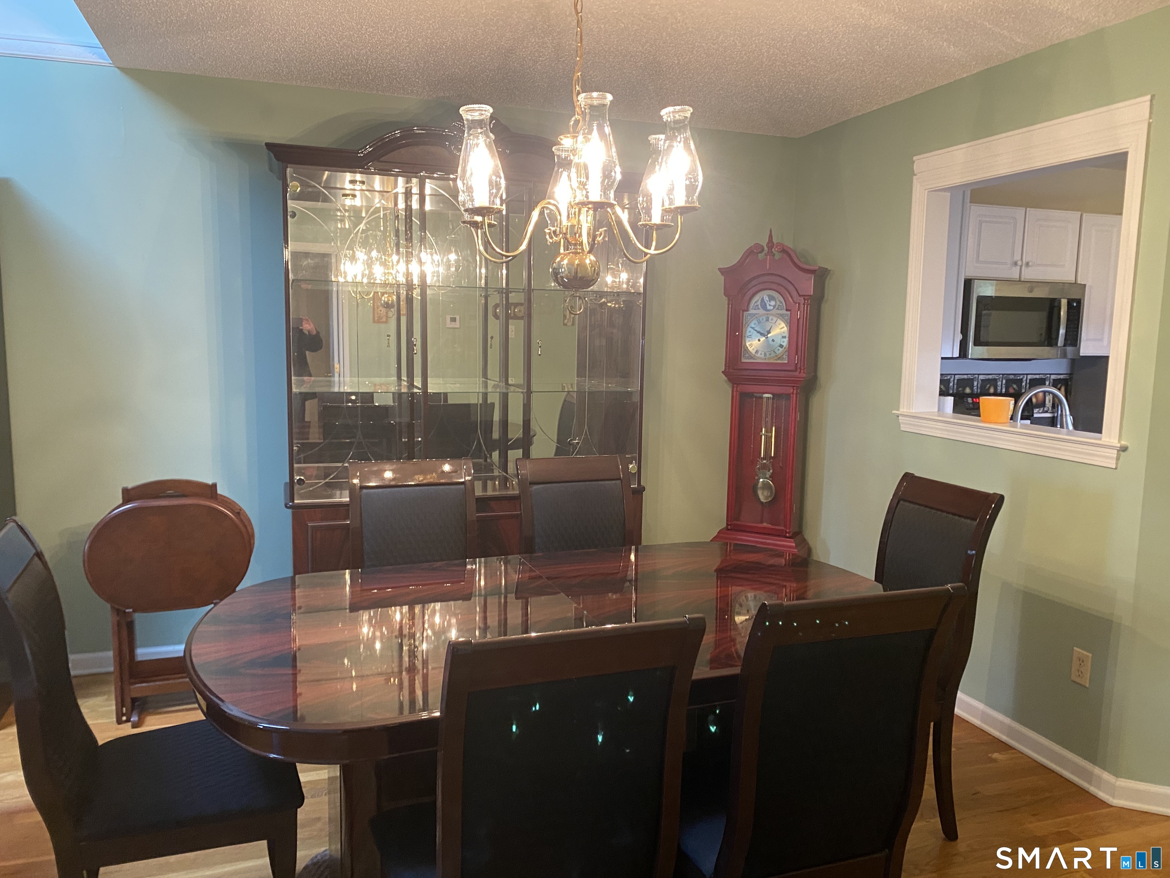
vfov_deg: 53.1
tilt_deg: -7.8
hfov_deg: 67.3
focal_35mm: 26
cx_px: 585
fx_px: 879
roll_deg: -1.8
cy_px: 439
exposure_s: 1/60
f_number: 1.8
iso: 250
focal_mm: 4.25
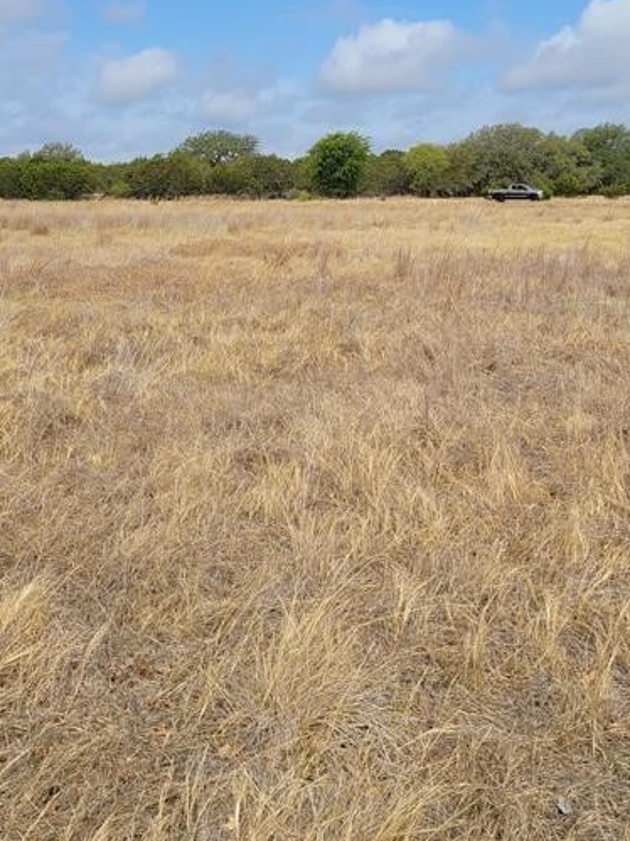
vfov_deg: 46.1
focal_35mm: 40
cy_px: 287
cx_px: 389
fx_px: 971
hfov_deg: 35.8
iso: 40
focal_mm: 5.4
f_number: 1.8
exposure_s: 1/2005
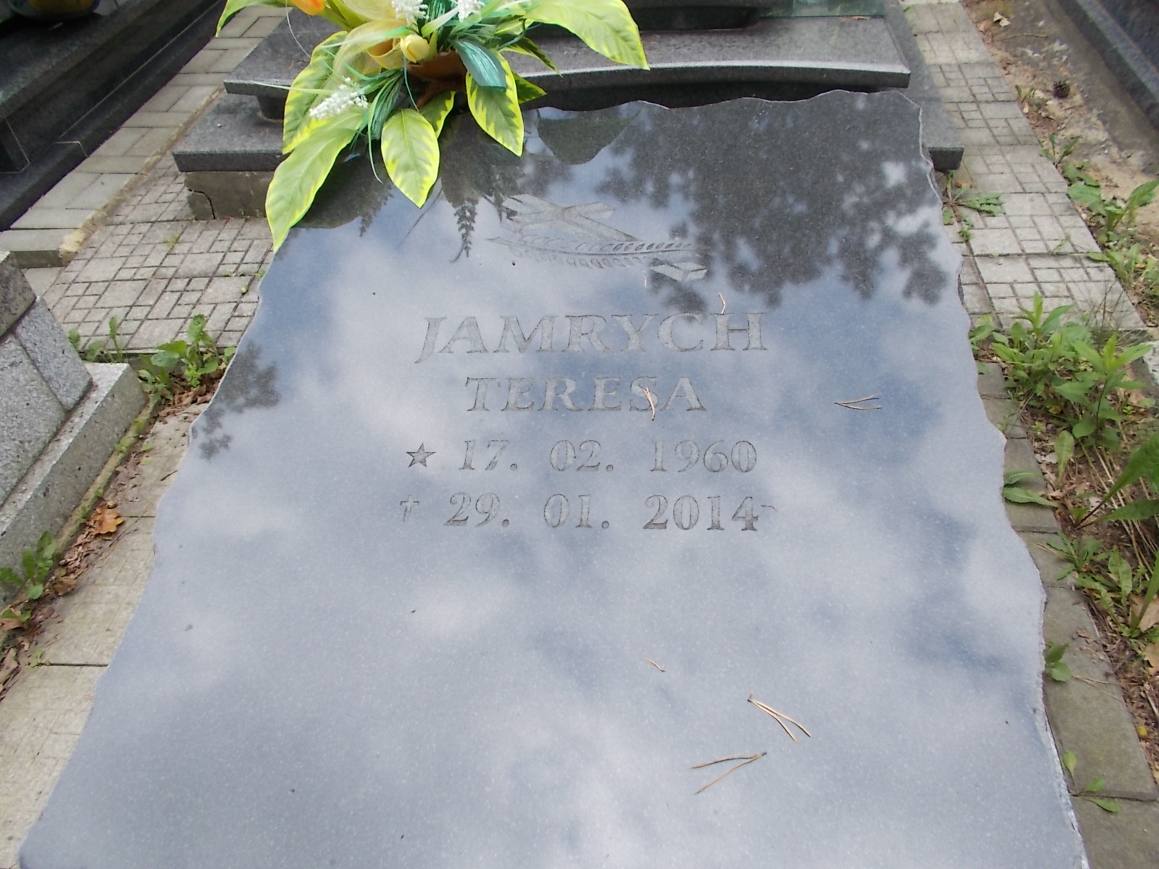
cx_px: 580
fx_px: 871
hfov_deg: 67.3
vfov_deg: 53.1
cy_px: 434
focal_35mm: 26
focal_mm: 4.6
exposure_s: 1/250
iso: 80
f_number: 3.2
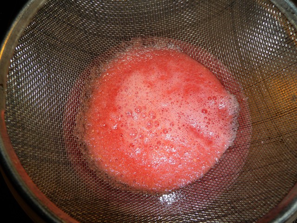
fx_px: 275
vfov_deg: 44.2
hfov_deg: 56.8
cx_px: 148
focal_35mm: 32
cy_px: 112
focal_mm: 5.3
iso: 100
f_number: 3.5
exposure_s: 1/30
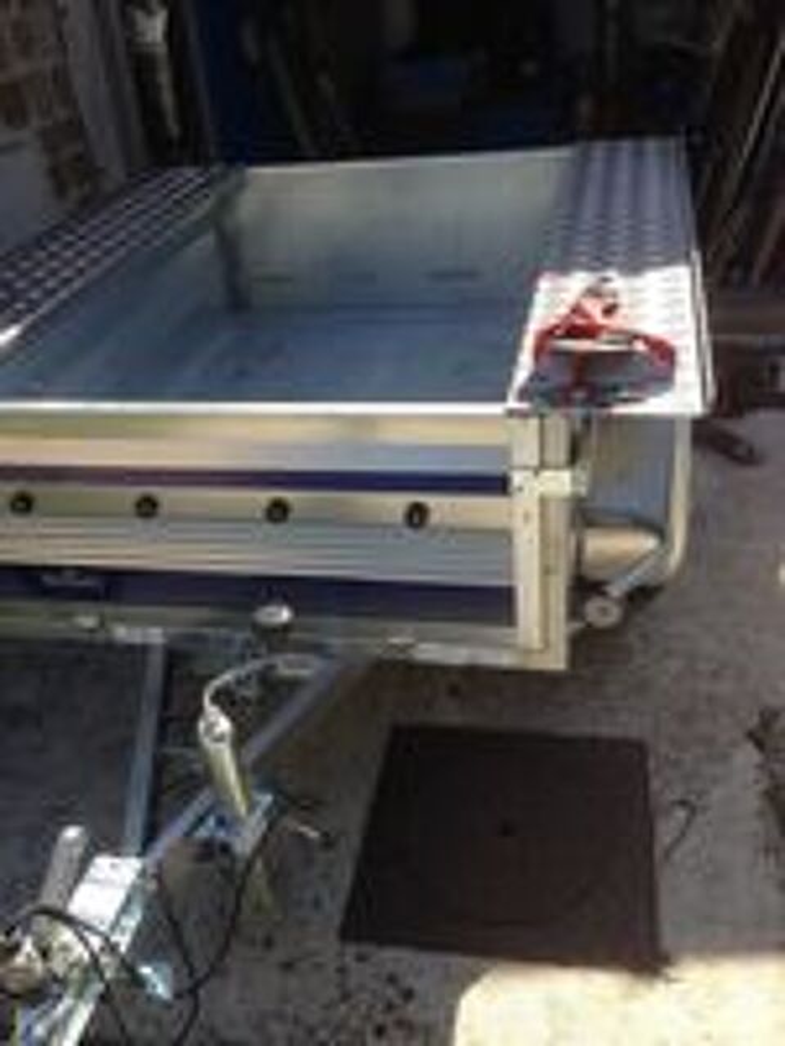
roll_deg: +5.7
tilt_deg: -29.3
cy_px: 523
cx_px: 392
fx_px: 998
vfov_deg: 55.4
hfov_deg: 42.9
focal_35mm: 33
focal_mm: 4.12
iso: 50
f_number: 2.4
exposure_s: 1/616
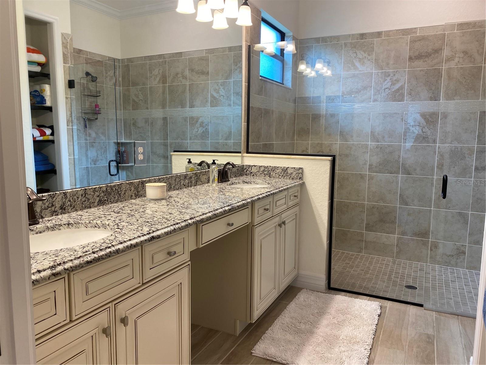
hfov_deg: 67.3
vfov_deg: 53.1
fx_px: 365
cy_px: 182
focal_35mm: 26
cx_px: 243
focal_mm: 4.25
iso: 125
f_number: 1.8
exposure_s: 1/120
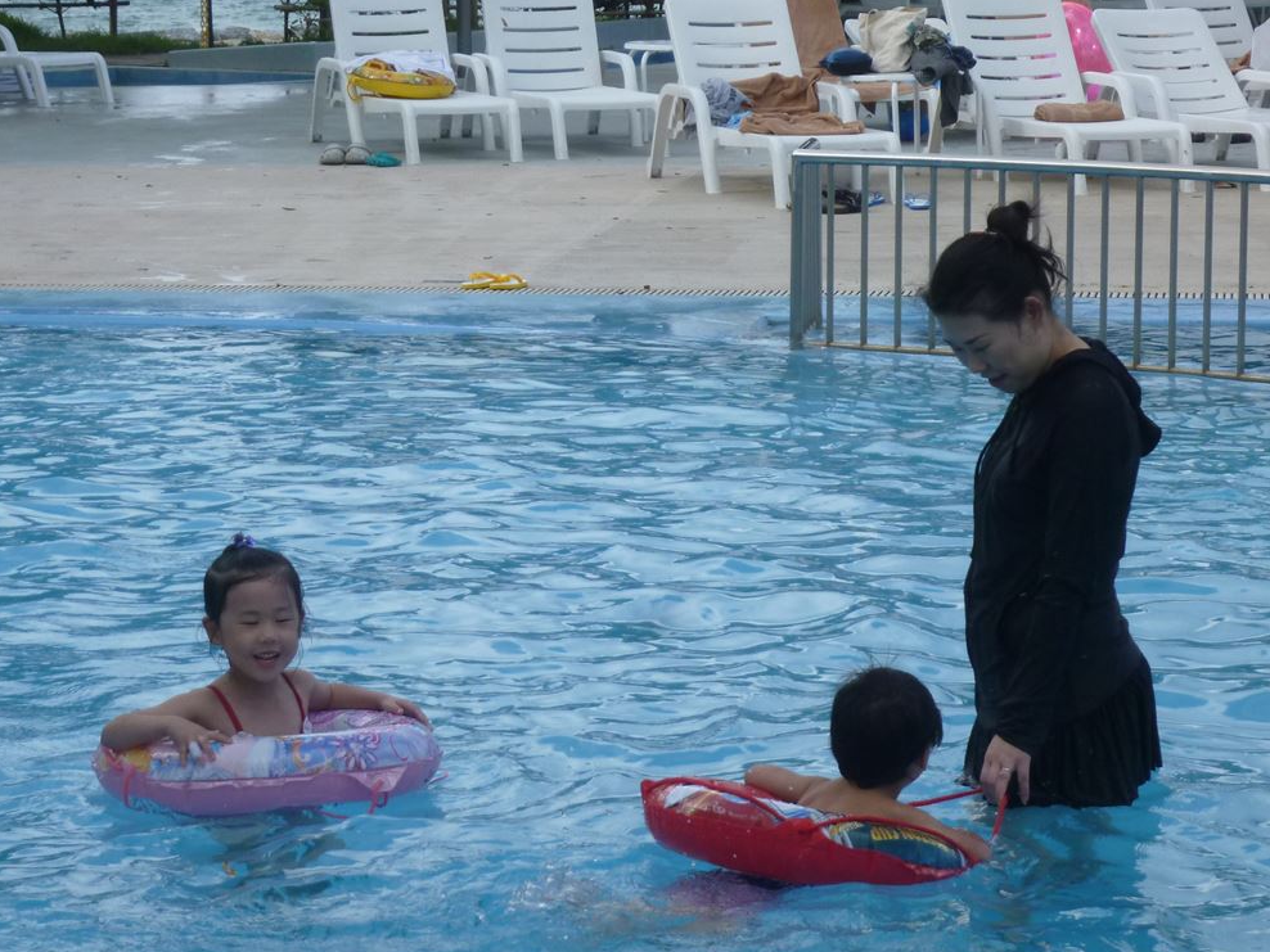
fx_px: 4659
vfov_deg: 11.7
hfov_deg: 15.5
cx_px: 634
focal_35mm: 127
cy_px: 592
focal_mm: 17.4
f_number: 5.7
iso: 160
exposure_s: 1/400
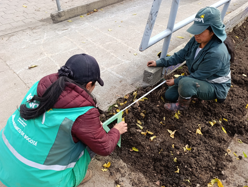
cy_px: 94
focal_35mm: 24
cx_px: 122
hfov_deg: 71.5
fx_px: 172
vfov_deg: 57.0
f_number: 1.6
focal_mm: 6.14
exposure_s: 1/173
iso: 50
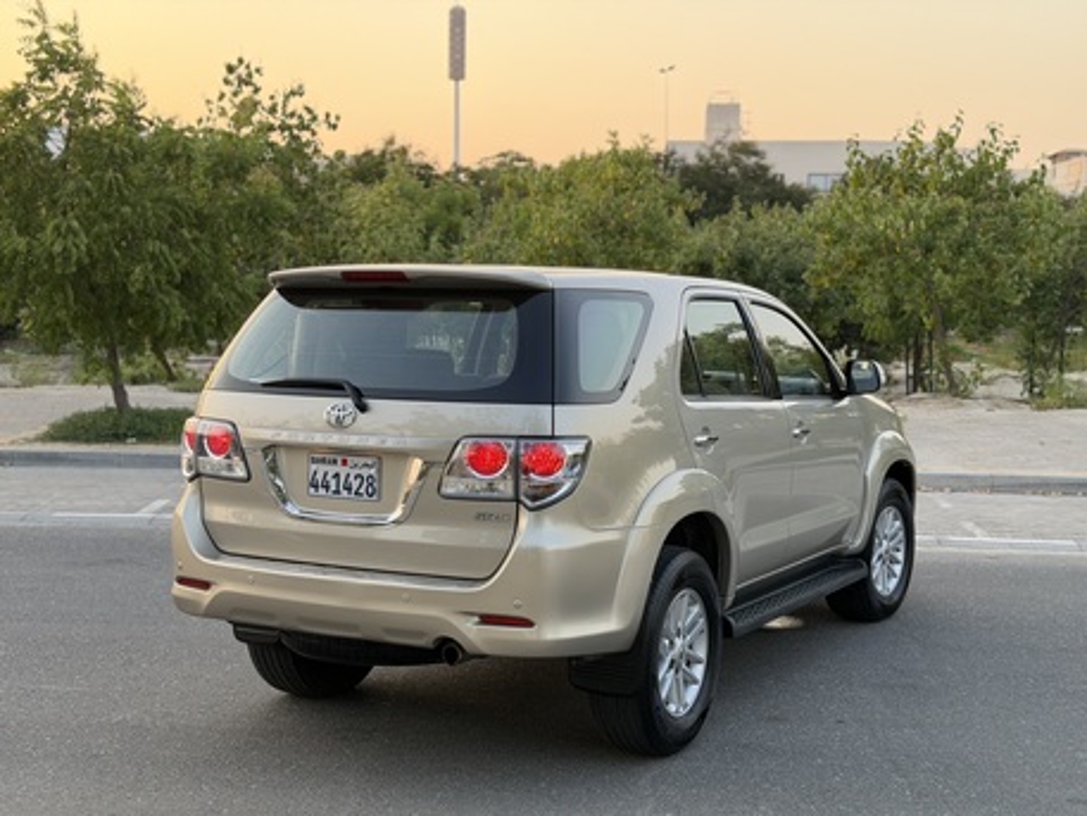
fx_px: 1508
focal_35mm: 48
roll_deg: -0.3
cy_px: 408
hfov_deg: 39.6
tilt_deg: -6.0
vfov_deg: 30.3
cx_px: 544
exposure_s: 1/327
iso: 80
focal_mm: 6.76
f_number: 1.78
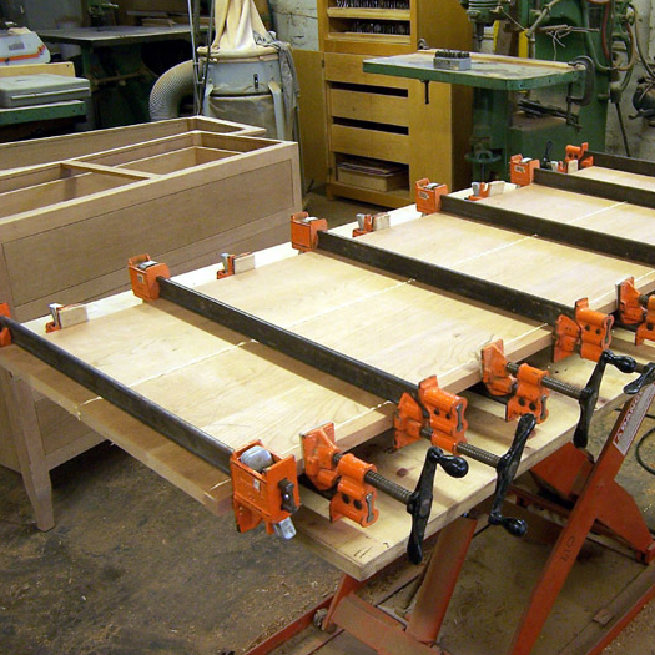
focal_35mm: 40
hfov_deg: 41.3
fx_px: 856
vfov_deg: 41.9
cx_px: 434
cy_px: 321
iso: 140
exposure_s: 1/20
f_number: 3.4
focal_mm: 5.5
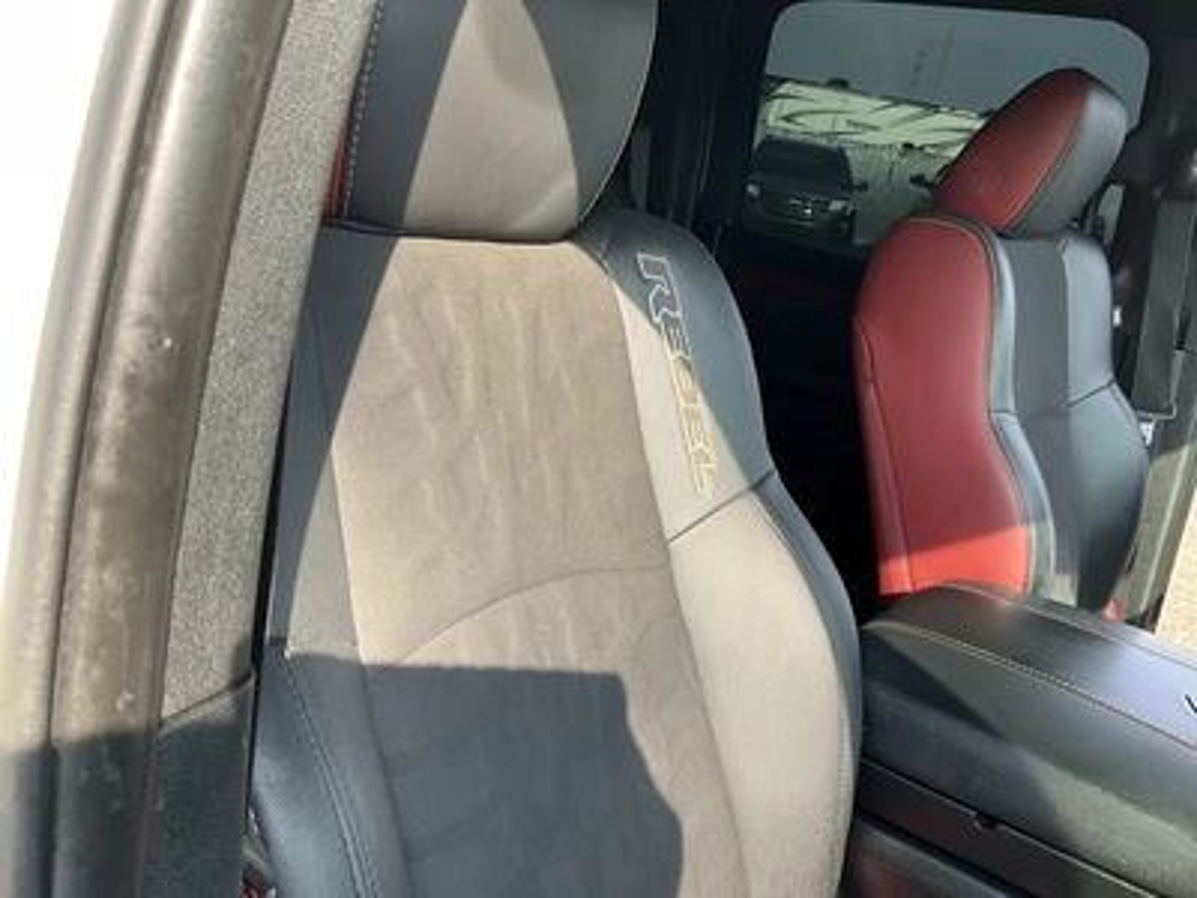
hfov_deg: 61.7
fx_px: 1003
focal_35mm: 29
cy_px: 449
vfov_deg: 48.2
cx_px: 598
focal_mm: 3
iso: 20
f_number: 1.8
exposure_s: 1/137
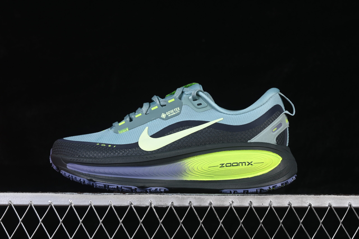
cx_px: 180
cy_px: 120
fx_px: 748
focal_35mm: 75
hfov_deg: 27.0
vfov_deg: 18.2
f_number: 8
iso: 160
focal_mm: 50
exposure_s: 1/80
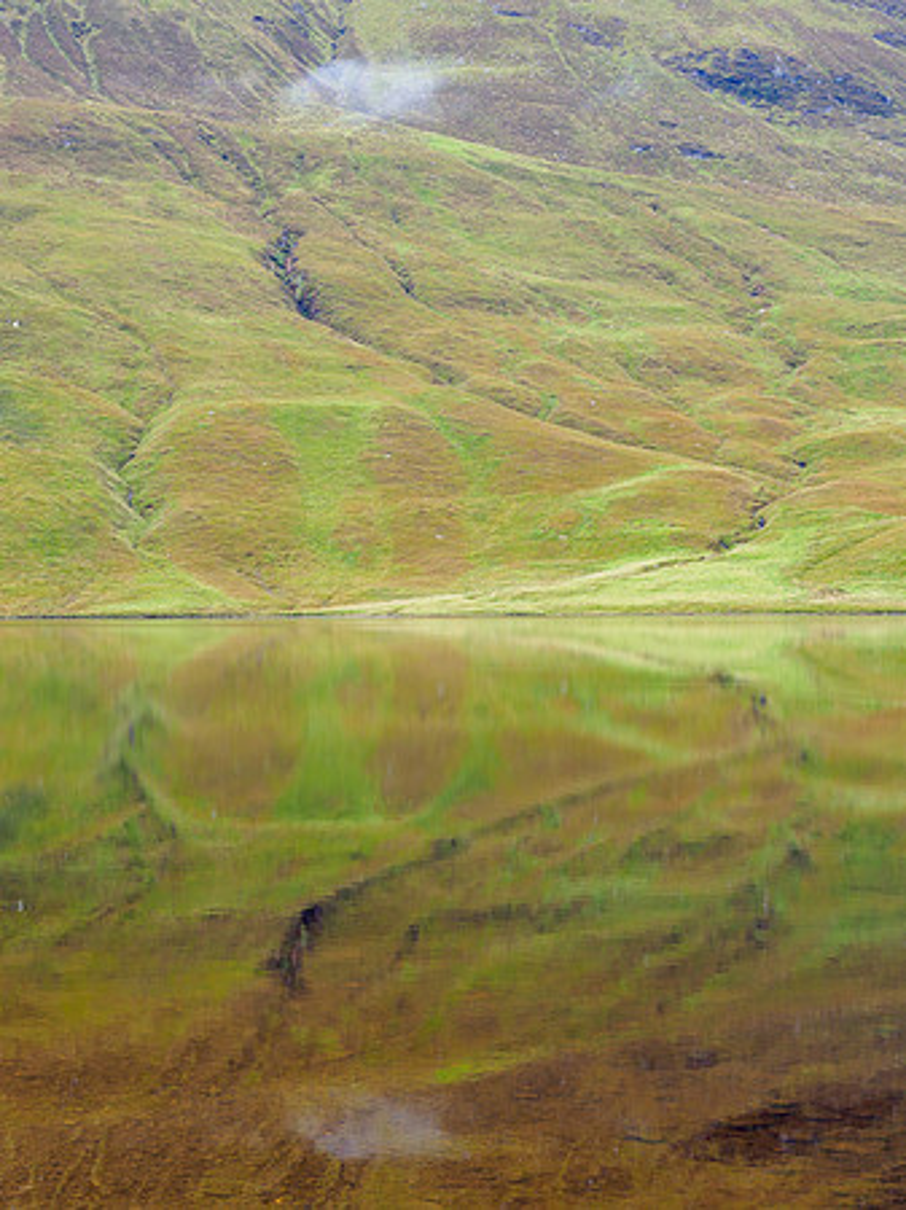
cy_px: 605
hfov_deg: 22.0
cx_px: 385
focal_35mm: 67
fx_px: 2329
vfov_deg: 29.1
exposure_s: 1/30
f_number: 7.1
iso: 200
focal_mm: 25
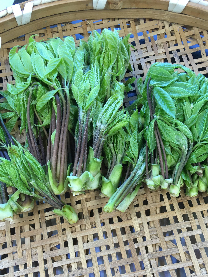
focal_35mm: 35
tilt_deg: -64.5
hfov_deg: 40.7
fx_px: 280
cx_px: 109
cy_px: 160
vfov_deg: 52.4
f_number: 2.2
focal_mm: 4.15
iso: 50
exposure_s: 1/30
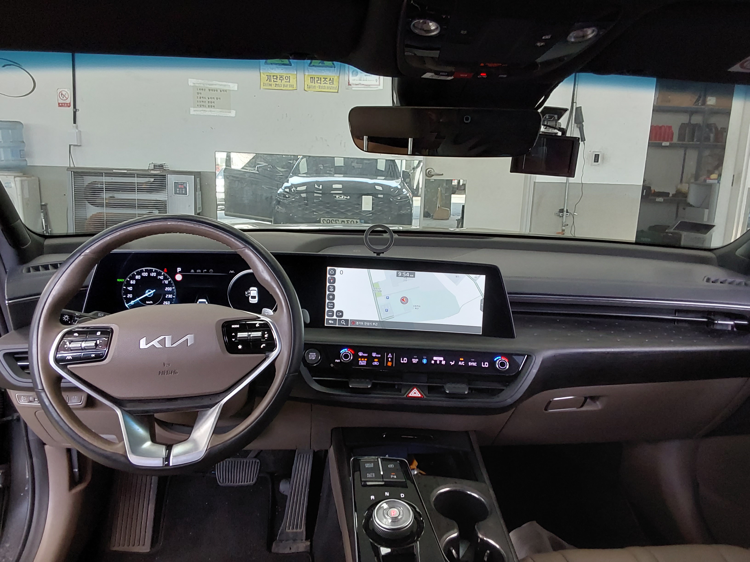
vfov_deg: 49.7
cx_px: 375
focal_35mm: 28
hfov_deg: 63.4
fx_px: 607
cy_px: 281
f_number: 1.9
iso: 100
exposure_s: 1/60
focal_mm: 2.91
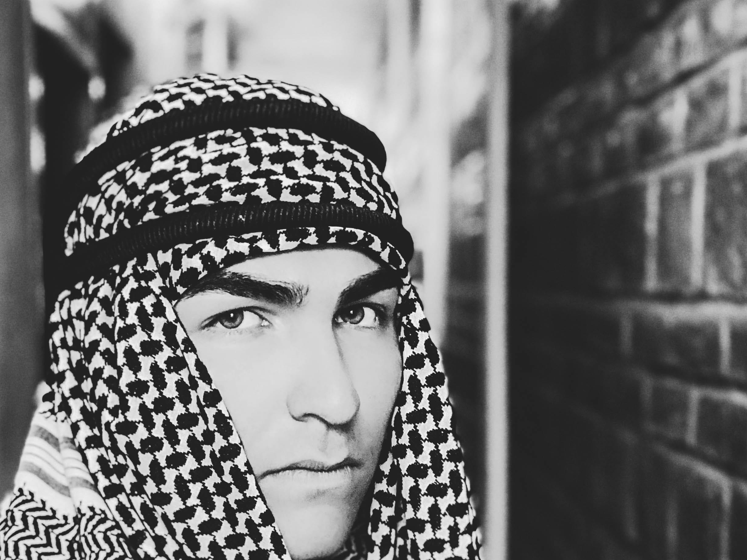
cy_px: 551
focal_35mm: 94
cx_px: 300
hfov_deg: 20.8
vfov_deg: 15.5
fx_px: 2029
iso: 640
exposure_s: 1/60
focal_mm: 6.6
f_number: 2.8
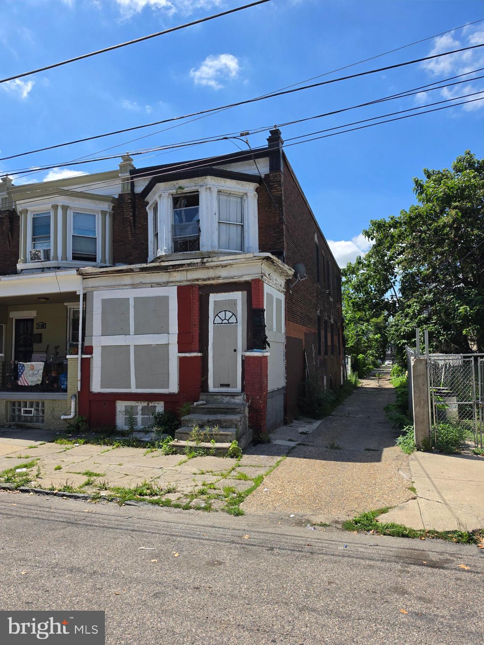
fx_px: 429
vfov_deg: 73.9
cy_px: 322
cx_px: 242
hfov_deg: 58.9
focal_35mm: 23
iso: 64
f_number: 1.4
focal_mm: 6.5
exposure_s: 1/5955
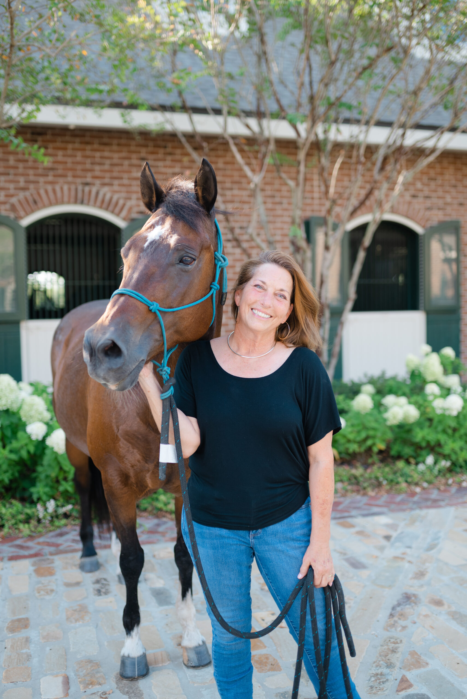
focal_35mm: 35
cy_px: 350
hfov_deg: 37.9
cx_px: 234
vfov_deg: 54.4
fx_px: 680
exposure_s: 1/500
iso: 50
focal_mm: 35
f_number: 1.8
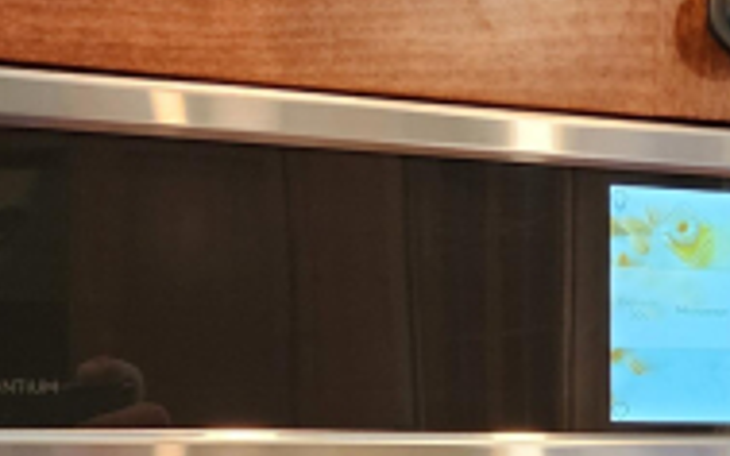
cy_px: 653
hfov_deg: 23.2
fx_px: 1710
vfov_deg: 14.3
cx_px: 709
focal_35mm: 86
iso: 500
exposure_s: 1/120
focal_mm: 6.4
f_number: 1.8
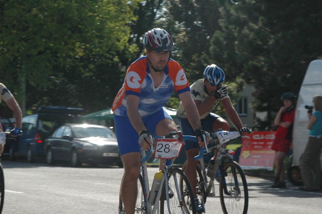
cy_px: 107
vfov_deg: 10.5
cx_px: 164
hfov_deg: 15.7
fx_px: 1166
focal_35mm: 131
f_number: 9.5
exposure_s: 1/350
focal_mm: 85
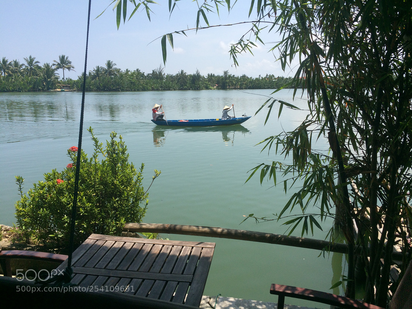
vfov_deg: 48.2
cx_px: 206
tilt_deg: -12.2
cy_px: 154
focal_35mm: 29
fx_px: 345
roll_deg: +0.4
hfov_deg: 61.7
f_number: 2.2
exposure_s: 1/2415
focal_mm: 4.15
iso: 32
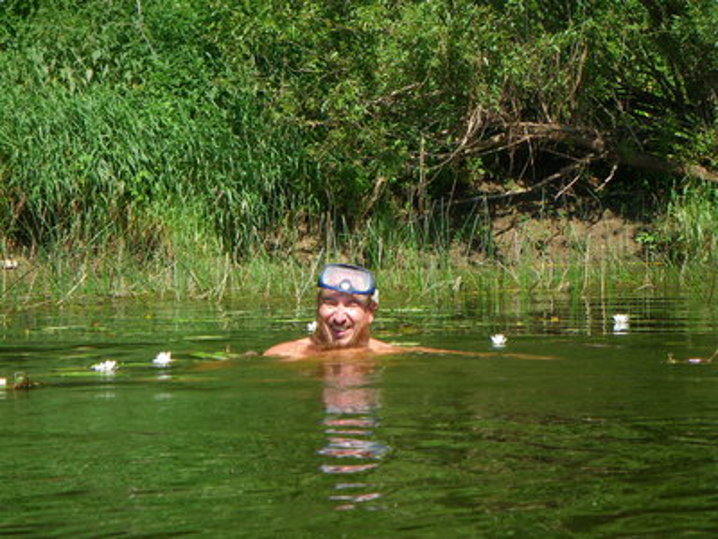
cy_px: 270
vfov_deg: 10.6
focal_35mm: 140
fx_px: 2904
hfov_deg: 14.1
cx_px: 359
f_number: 5.5
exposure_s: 1/250
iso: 125
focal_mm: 25
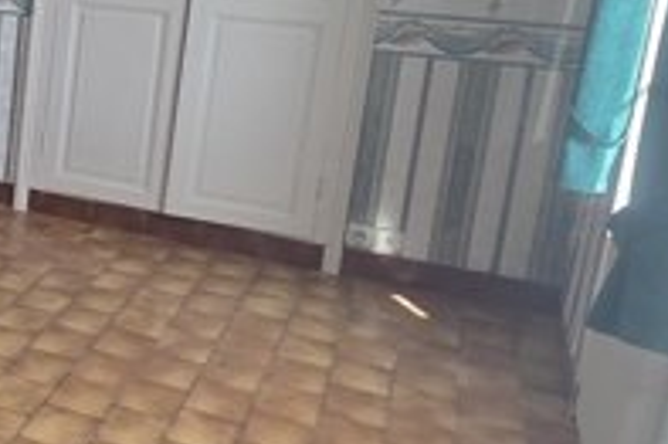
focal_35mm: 55
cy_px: 64
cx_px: -363
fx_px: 1020
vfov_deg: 24.0
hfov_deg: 25.7
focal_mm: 2.2
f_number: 2.2
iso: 100
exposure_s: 1/100
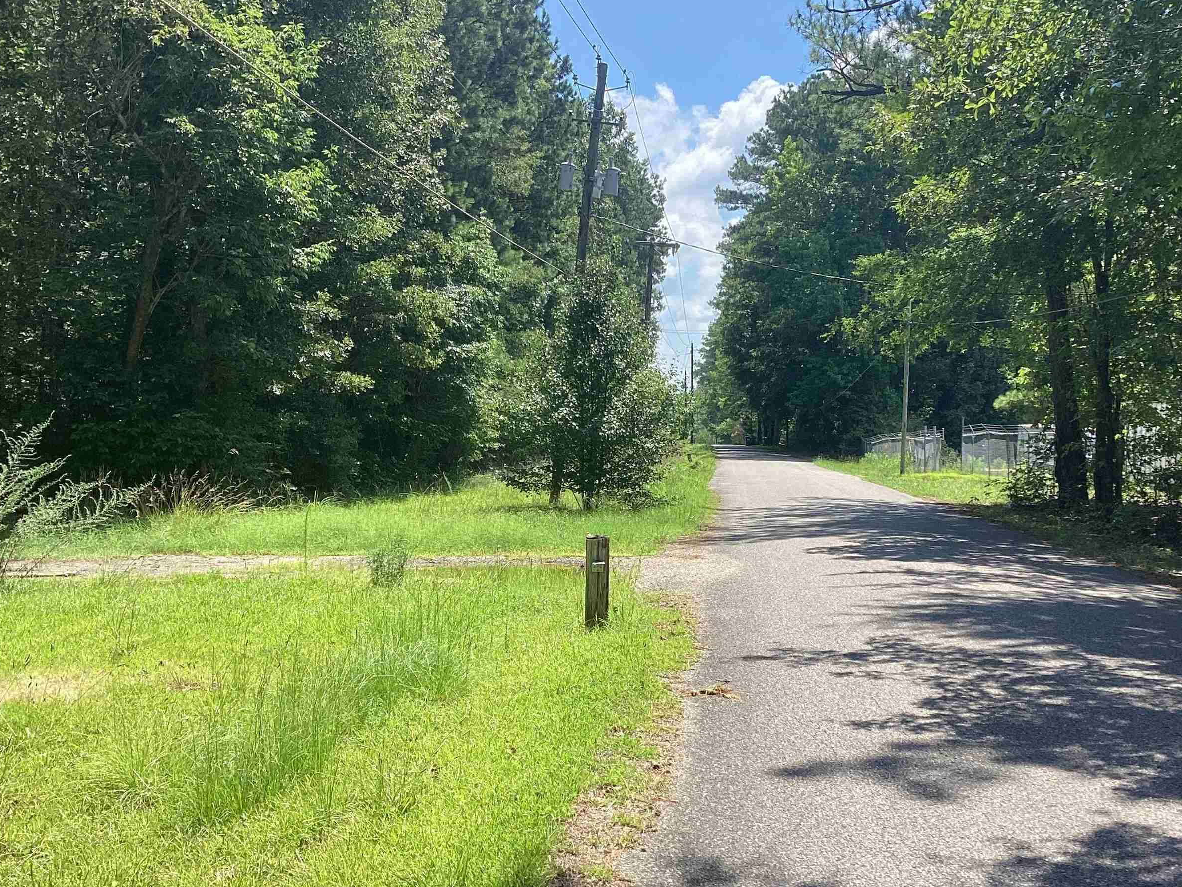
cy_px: 499
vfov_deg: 35.9
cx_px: 676
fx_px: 1366
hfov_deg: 46.7
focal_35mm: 40
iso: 25
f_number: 2.4
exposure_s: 1/532
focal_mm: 3.3
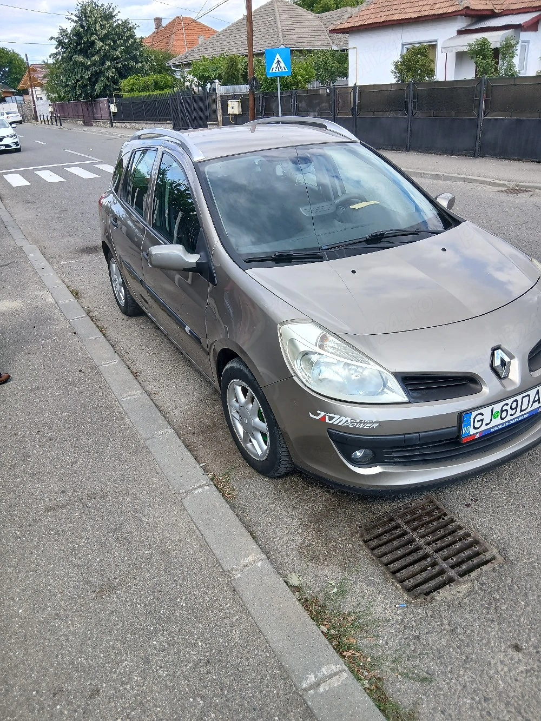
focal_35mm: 26
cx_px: 270
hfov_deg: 53.1
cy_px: 360
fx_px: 542
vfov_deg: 67.3
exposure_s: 1/238
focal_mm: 3.98
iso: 20
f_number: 1.8
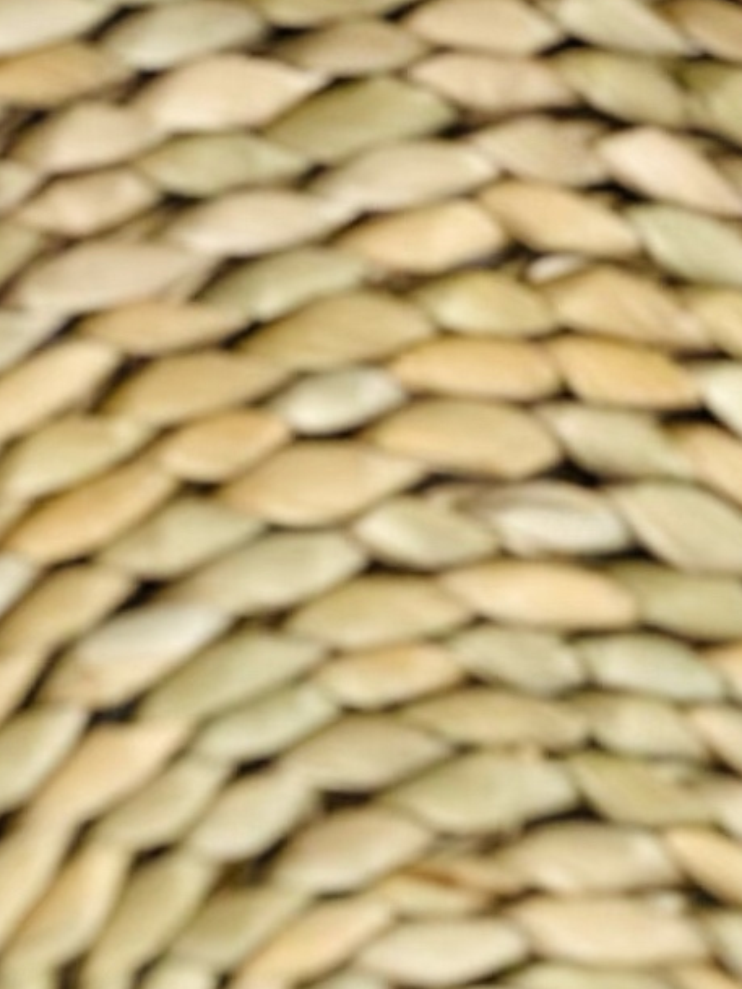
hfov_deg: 4.4
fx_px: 9571
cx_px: 321
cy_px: 2280
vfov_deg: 5.7
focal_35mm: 335
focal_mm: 6
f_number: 2
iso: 25
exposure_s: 1/100
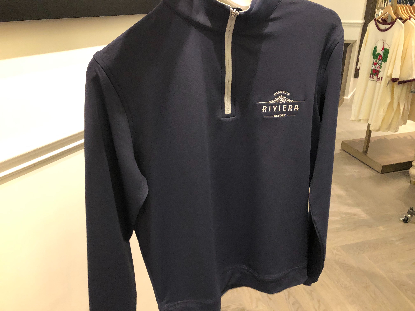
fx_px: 336
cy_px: 156
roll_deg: -1.0
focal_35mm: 28
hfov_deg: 63.4
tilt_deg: -25.1
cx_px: 208
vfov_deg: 49.7
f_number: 1.8
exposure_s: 1/6
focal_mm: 3.99
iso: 100
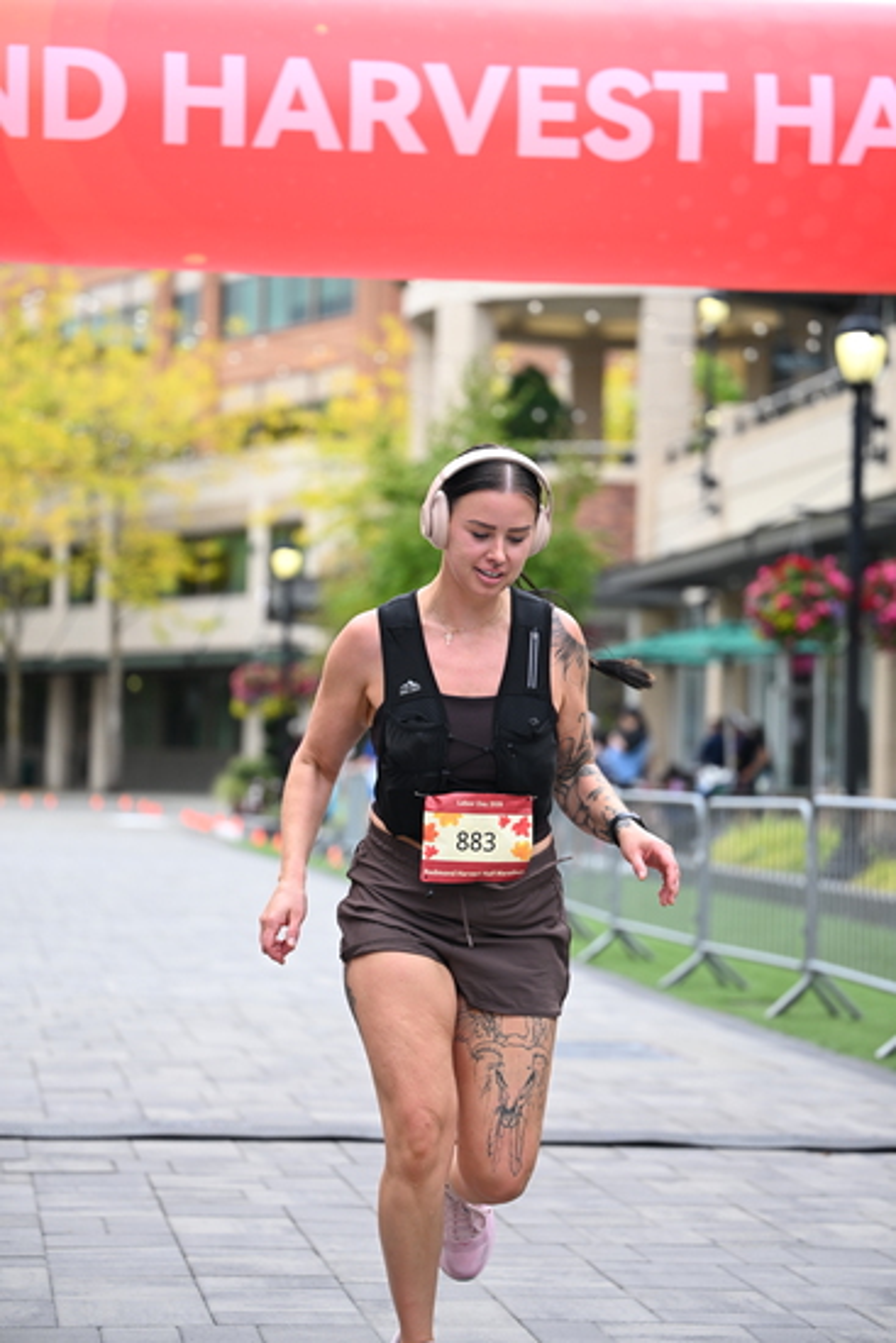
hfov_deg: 15.9
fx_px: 3208
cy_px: 672
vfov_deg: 23.6
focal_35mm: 86
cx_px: 448
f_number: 2.8
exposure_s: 1/2000
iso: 640
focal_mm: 86
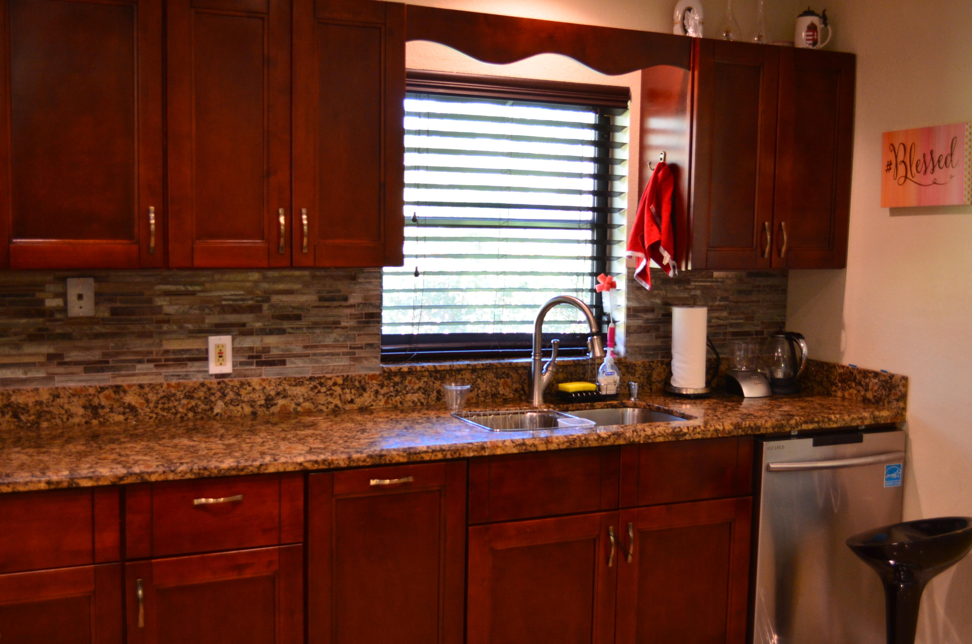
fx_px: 1132
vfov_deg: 31.8
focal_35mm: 42
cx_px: 486
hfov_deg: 46.5
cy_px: 322
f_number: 4.5
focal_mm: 28
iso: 1000
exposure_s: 1/30
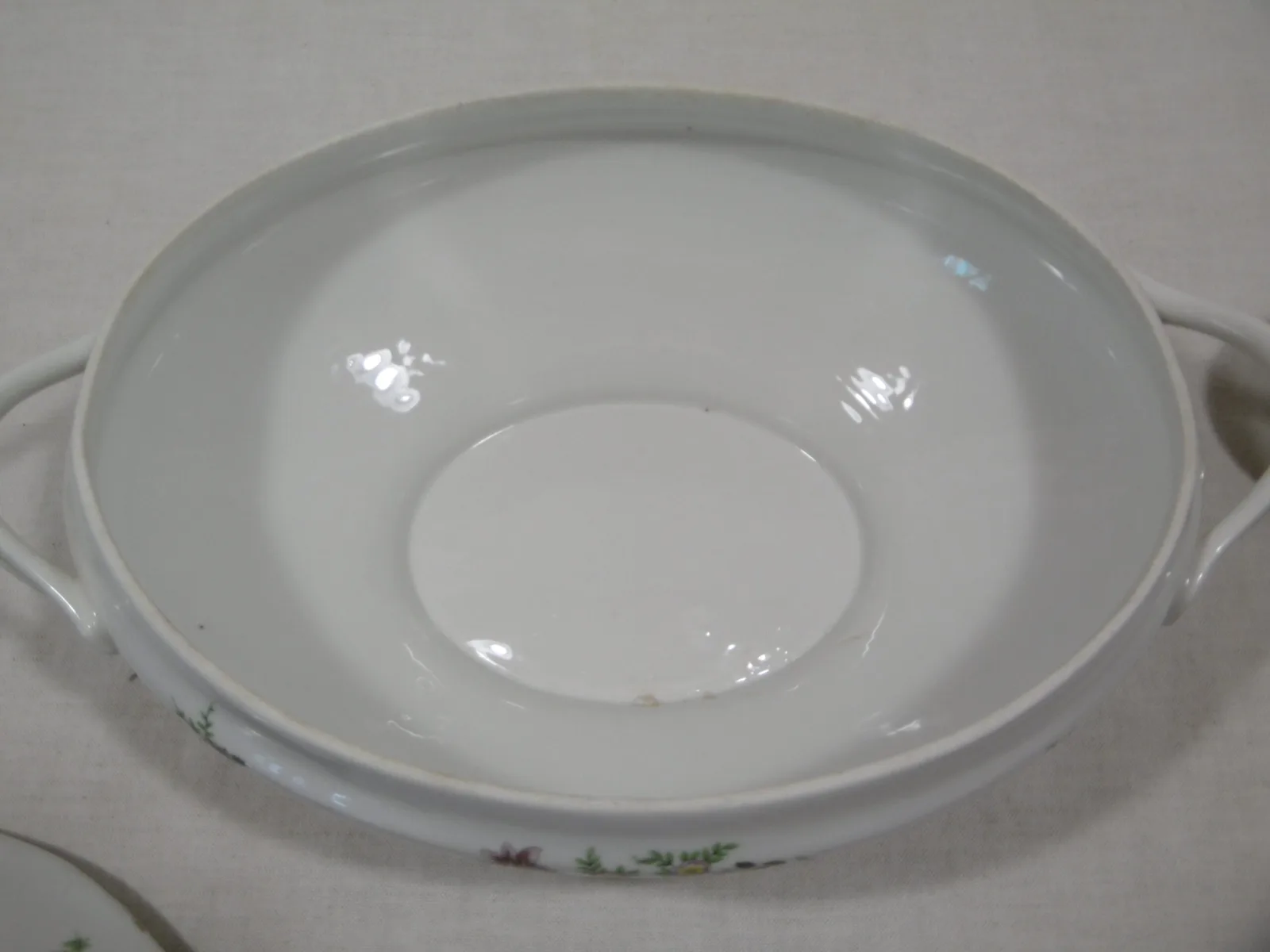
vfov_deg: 37.7
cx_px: 635
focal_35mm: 38
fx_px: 1394
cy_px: 476
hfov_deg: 49.0
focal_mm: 6.8
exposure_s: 1/30
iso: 100
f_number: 3.7
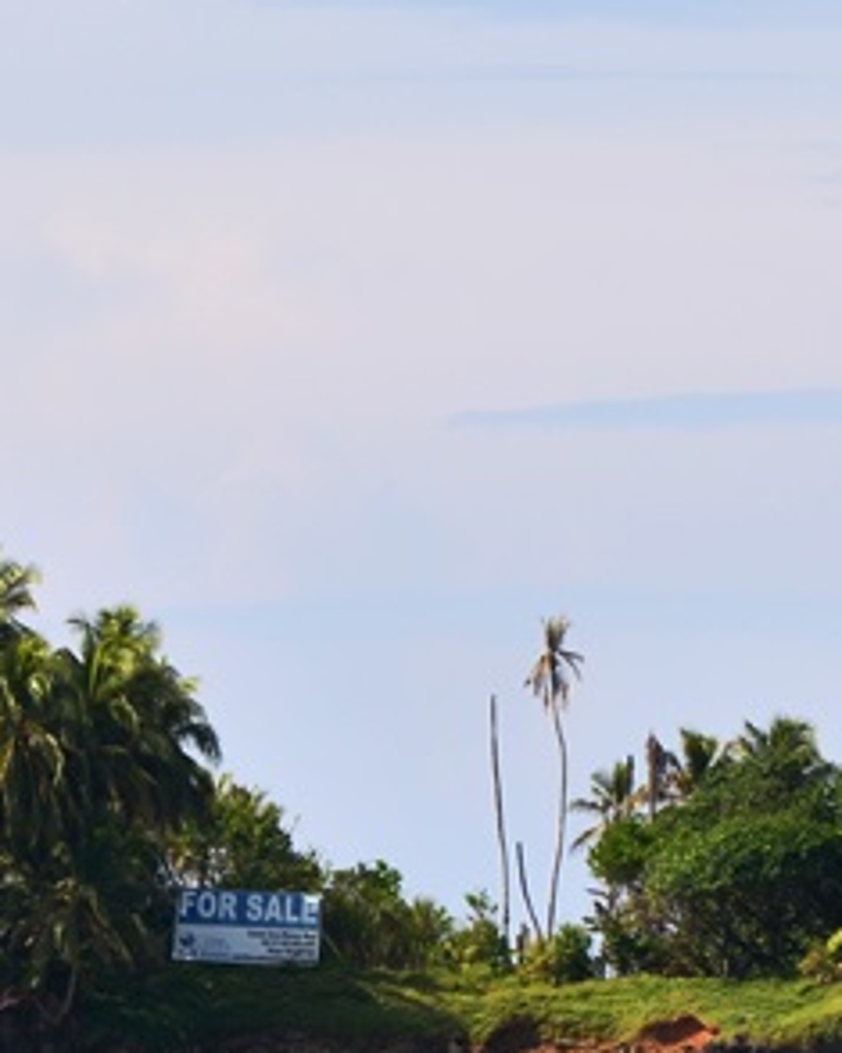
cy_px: 951
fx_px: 15414
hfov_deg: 3.1
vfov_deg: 3.9
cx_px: 215
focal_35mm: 495
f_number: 9
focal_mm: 105
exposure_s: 1/400
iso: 100
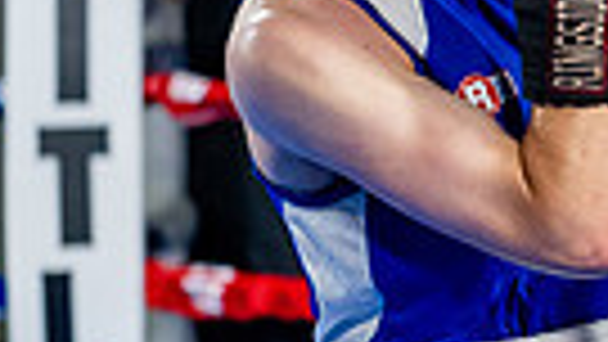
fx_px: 4725
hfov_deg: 7.2
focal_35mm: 293
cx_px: 991
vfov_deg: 4.1
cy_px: 227
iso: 4000
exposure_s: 1/1000
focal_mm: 65
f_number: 2
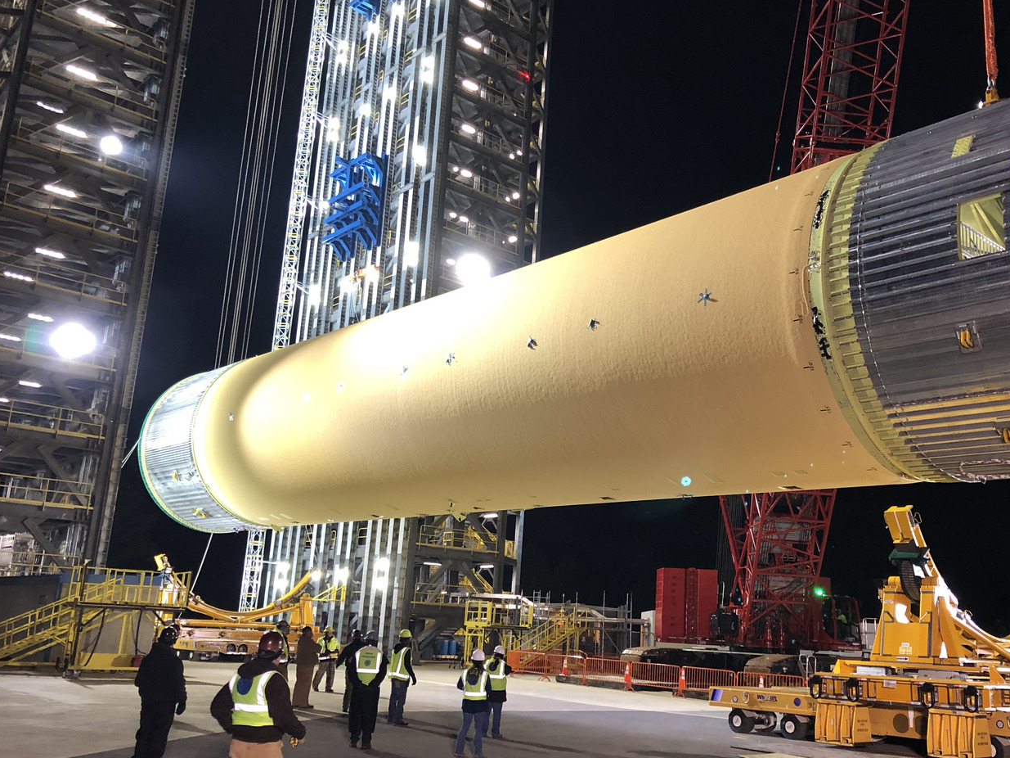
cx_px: 584
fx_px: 992
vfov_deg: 41.8
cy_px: 393
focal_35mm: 34
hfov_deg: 53.7
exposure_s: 1/15
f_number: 1.8
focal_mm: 3.99
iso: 64
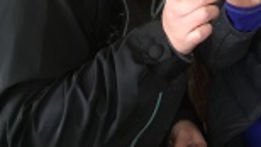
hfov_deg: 26.2
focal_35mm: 75
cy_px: -56
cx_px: 280
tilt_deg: -8.5
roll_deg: -0.3
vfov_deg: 15.2
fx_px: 520
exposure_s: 1/30
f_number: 2.2
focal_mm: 4.15
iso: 64
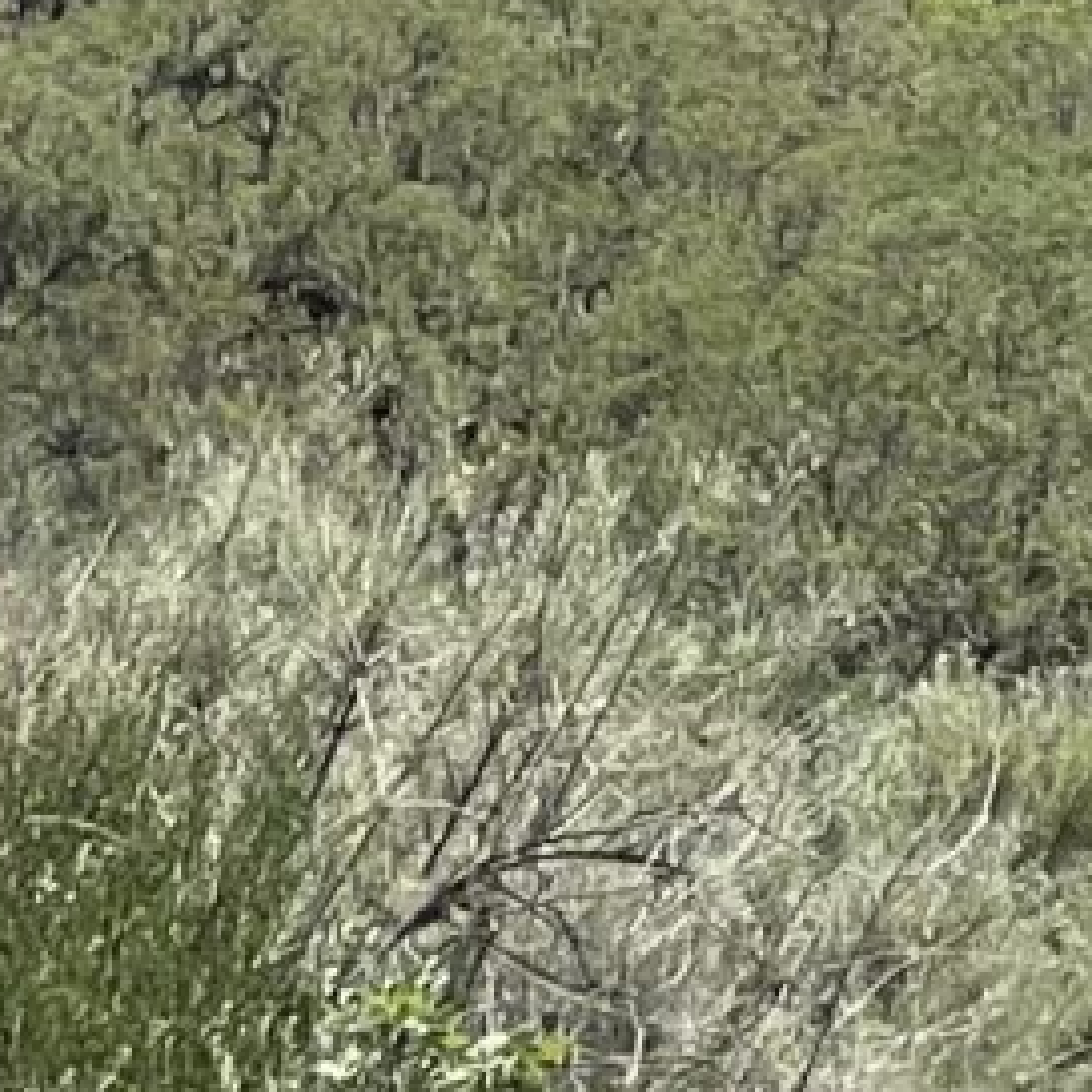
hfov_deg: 7.6
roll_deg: +2.2
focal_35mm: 216
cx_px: 2533
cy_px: -1200
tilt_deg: -3.8
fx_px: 7709
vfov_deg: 7.7
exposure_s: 1/4132
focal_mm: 4.2
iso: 32
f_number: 1.6
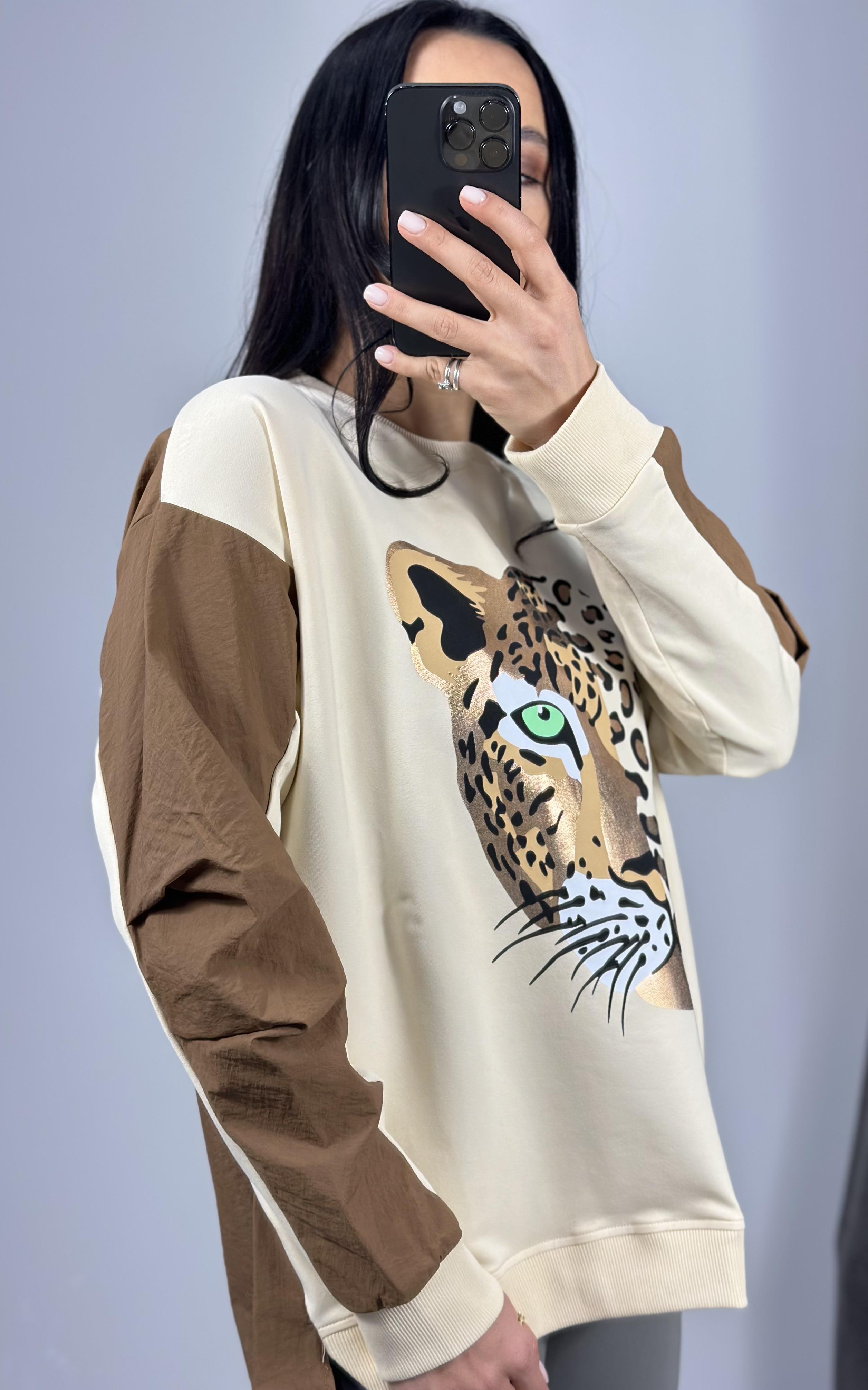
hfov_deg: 25.3
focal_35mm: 51
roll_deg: +1.3
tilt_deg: -30.2
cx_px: 498
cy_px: 696
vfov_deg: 39.6
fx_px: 1931
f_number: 1.78
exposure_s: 1/100
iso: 80
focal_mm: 6.86
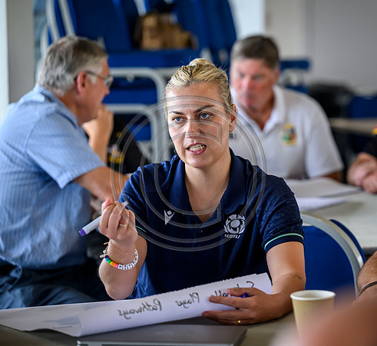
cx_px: 259
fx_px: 1800
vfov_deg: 11.0
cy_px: 173
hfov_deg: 11.9
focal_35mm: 152
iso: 2500
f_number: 3.2
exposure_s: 1/640
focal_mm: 125
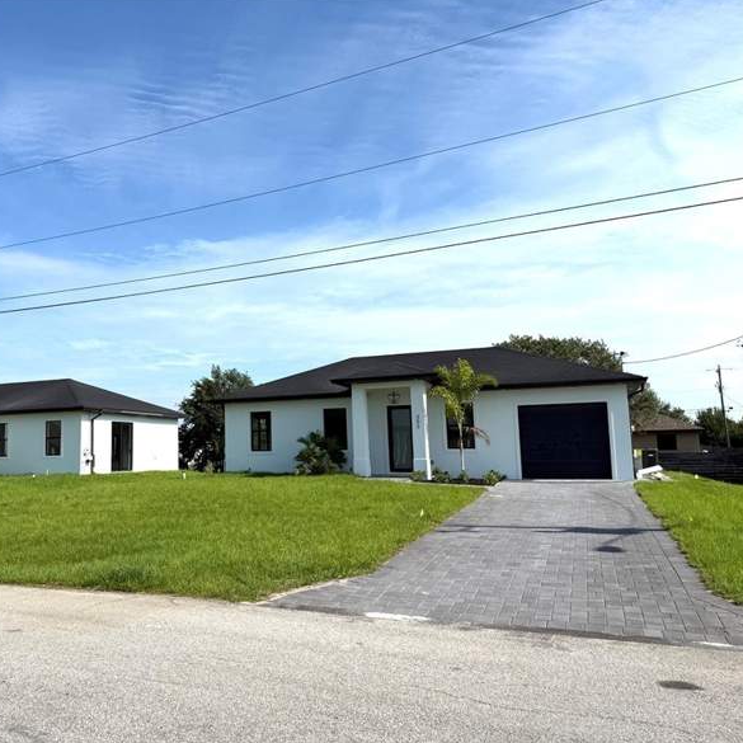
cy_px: 373
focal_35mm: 29
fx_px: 704
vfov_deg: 55.6
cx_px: 246
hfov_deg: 54.5
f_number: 1.78
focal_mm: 6.76
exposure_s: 1/7353
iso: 80
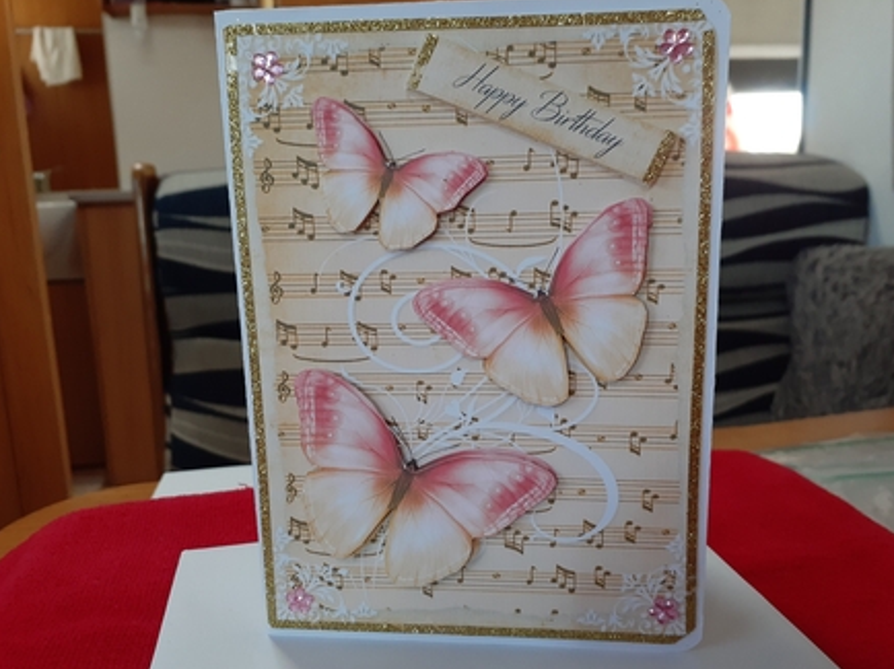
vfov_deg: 49.7
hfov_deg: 63.5
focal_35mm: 28
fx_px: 723
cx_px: 453
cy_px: 332
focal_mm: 3.6
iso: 320
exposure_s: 1/33
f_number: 1.9
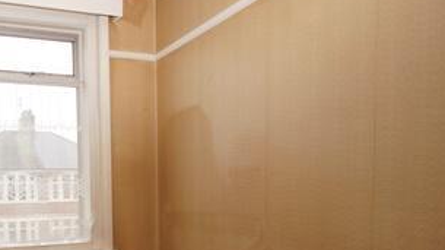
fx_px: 389
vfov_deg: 33.8
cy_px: 221
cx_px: 64
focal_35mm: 33
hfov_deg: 53.8
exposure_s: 1/60
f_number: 4
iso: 200
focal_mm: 10
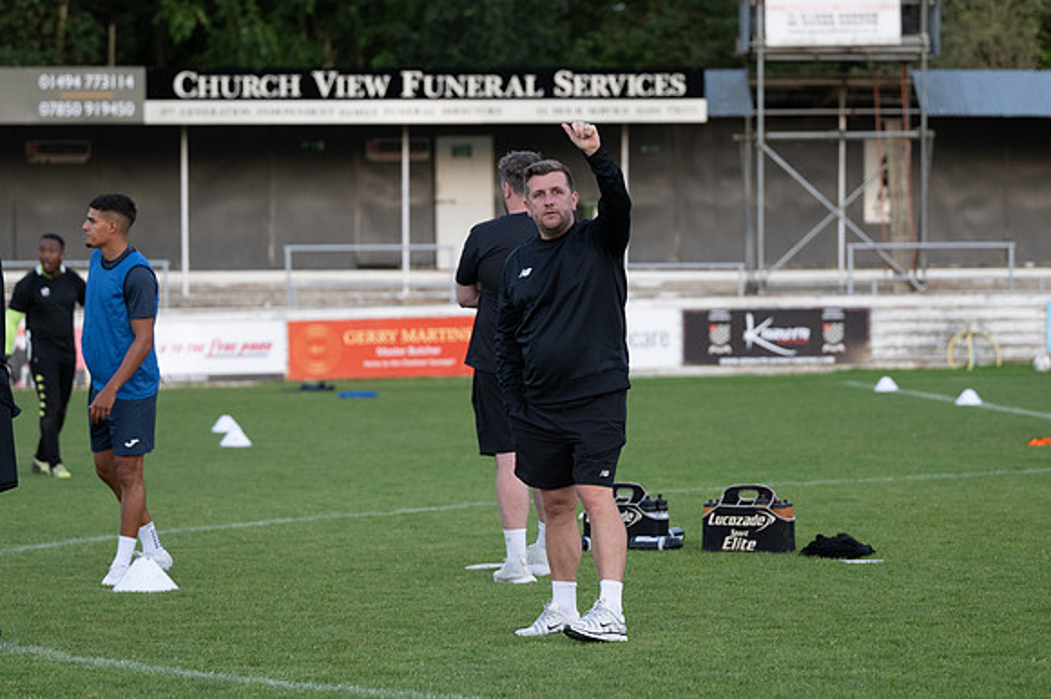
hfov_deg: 14.0
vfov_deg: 9.3
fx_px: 4289
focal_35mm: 147
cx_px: 526
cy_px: 350
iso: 1000
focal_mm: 98
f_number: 2.8
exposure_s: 1/250
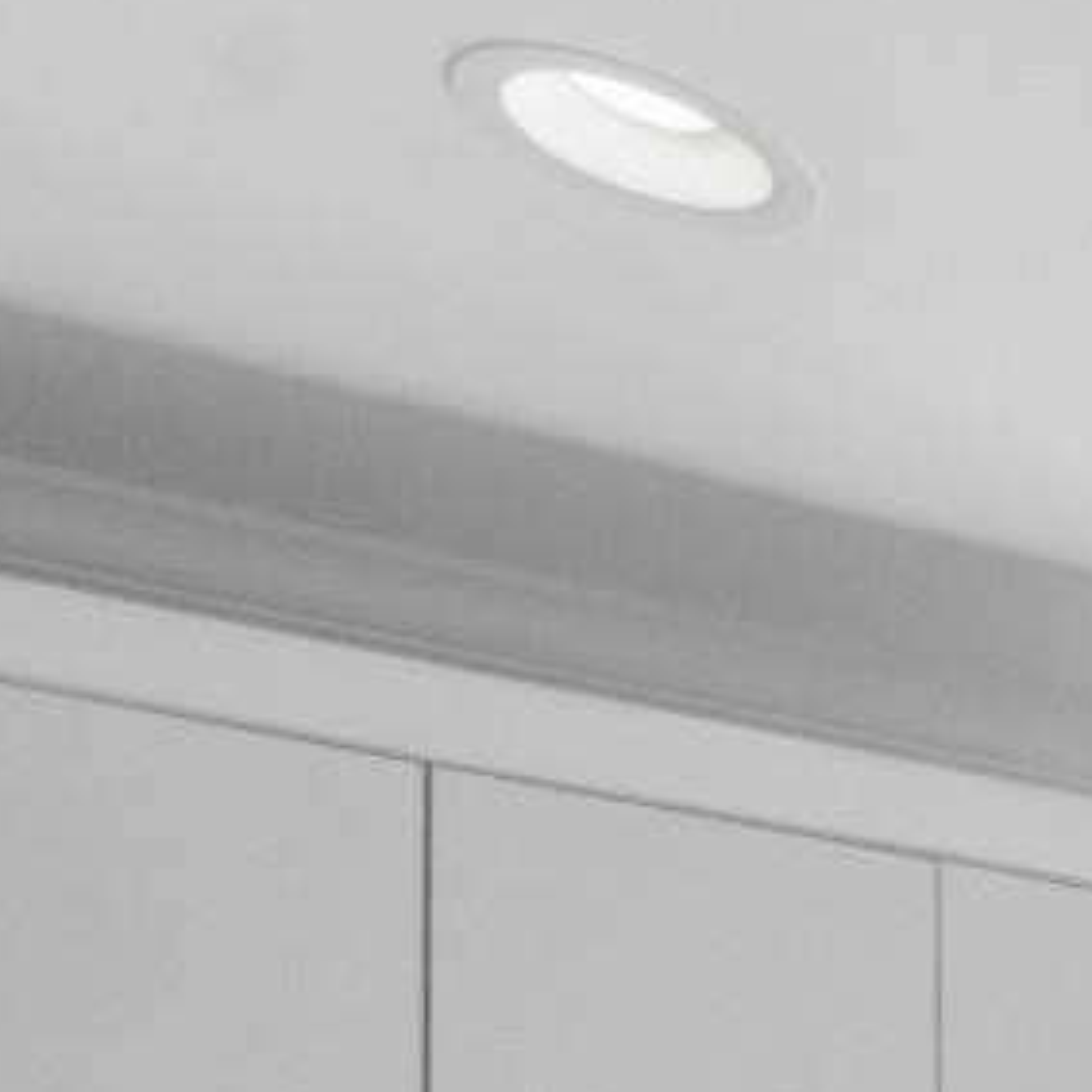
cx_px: 2971
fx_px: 2605
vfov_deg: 18.5
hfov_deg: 13.0
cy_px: 1964
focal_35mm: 73
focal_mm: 10
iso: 100
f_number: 4.5
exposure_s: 1/20
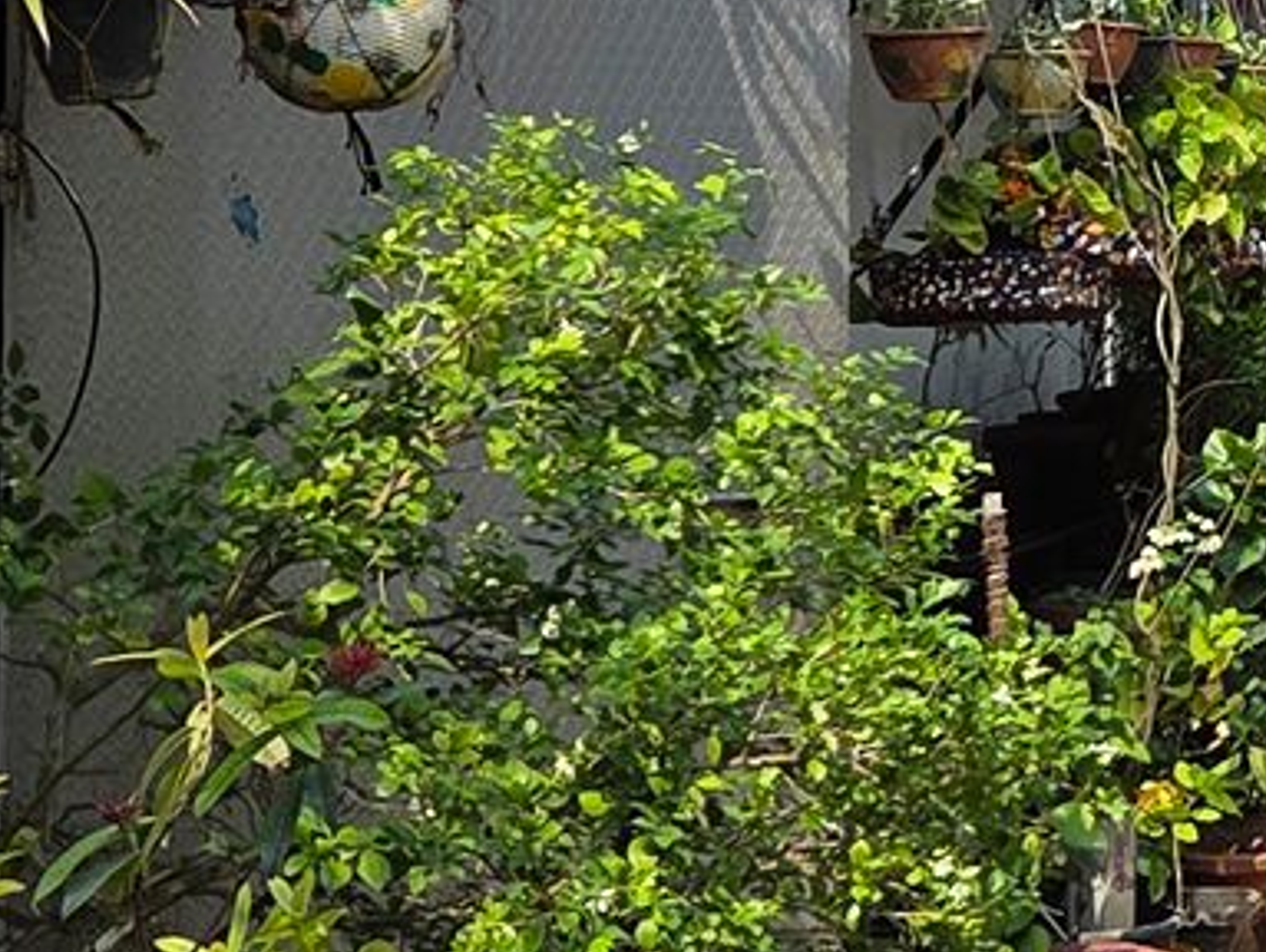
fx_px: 4393
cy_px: 69
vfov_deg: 12.3
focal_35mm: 120
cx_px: 2076
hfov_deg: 14.8
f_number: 1.8
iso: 80
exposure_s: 1/3229
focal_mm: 5.4
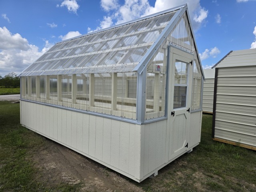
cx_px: 128
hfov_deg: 73.9
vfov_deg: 58.9
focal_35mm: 23
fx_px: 170
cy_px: 96
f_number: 1.7
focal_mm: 6.3
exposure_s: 1/6809
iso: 80
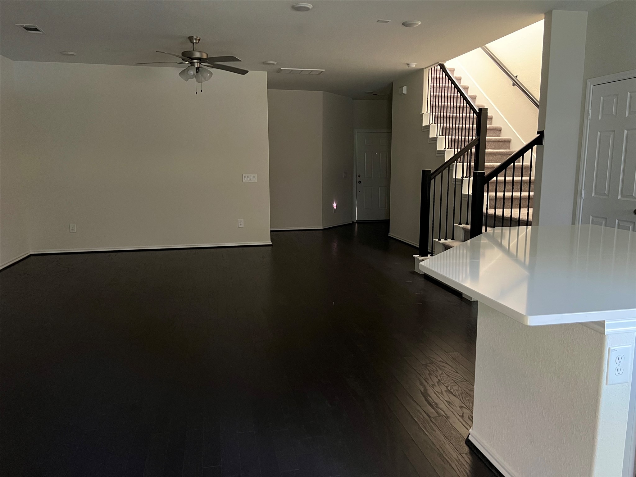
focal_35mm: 26
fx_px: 478
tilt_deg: -9.4
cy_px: 238
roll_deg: -0.2
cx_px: 318
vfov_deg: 53.1
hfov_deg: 67.3
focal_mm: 5.7
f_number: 1.5
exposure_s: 1/34
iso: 640
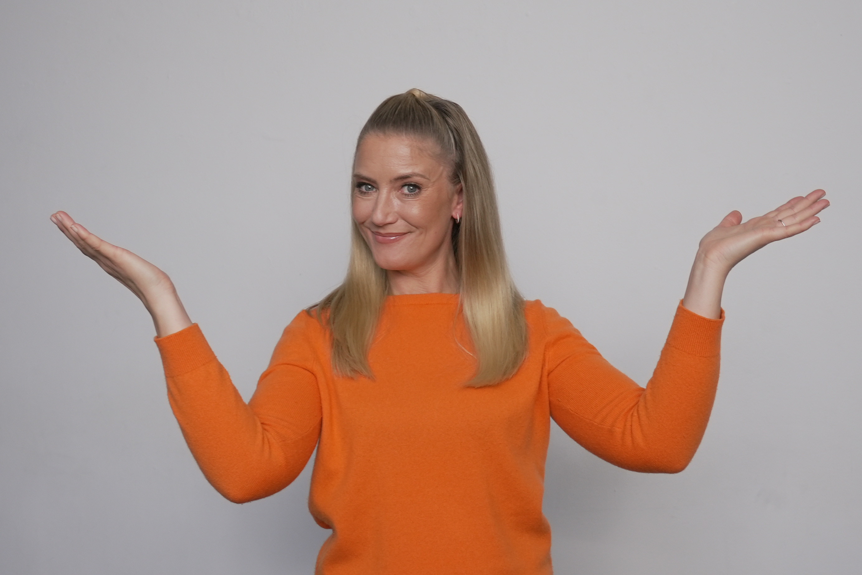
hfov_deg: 45.4
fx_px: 1030
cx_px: 431
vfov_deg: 31.2
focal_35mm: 43
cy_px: 288
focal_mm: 29
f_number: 8
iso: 640
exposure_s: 1/30
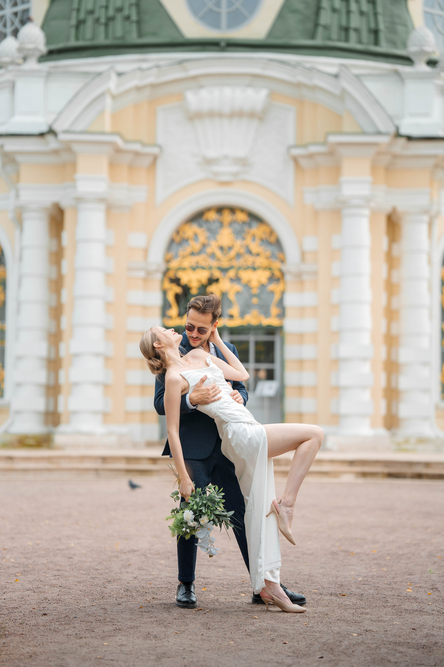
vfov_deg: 23.9
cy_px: 334
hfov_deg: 16.1
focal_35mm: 85
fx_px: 1572
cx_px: 222
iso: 100
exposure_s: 1/1600
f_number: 1.8
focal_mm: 85
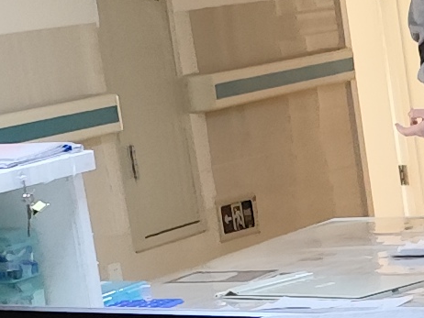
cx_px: 1021
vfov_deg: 7.0
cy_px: 715
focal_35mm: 203
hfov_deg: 8.8
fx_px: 2488
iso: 800
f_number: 1.65
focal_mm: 6.19
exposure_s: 1/50
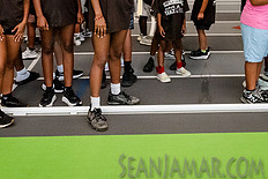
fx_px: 447
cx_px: 204
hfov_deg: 32.7
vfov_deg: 21.2
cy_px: -29
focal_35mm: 60
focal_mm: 24
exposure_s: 1/1000
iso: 6400
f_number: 4
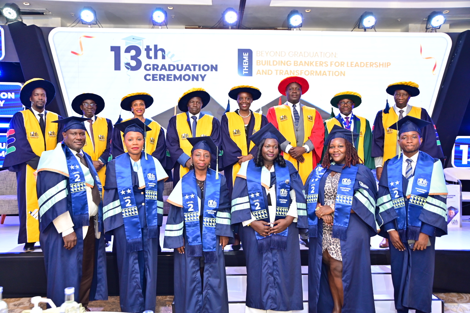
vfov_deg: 41.1
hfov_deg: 58.7
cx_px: 235
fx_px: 418
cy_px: 156
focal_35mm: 32
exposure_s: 1/200
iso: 1000
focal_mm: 32
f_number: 4
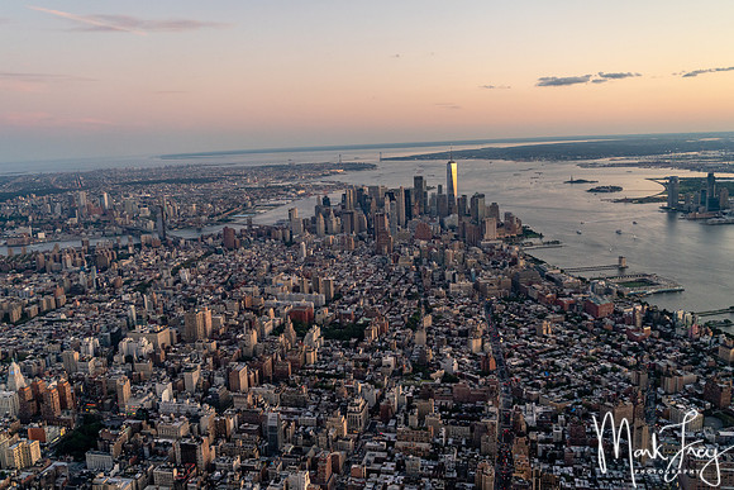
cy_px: 245
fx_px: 634
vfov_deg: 42.2
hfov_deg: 60.1
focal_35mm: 31
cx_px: 367
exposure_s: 1/800
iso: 3200
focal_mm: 28
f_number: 2.8
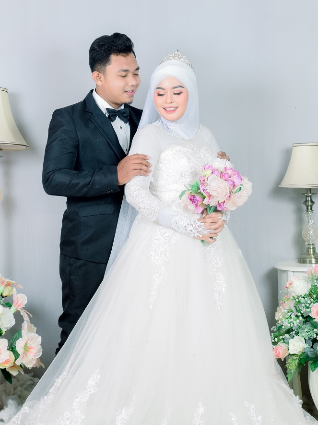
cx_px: 144
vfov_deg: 27.9
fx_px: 855
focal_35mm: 70
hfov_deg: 21.1
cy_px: 196
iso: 800
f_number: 11
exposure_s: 1/100
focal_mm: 31
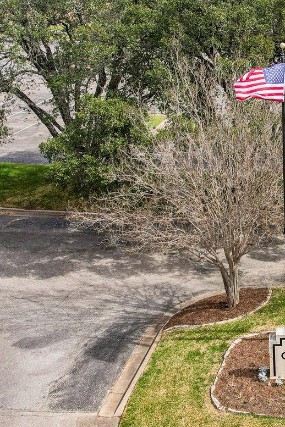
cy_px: 205
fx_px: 689
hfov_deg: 22.1
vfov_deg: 34.5
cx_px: 313
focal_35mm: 58
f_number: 2.8
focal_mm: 8.4
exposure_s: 1/2500
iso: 140
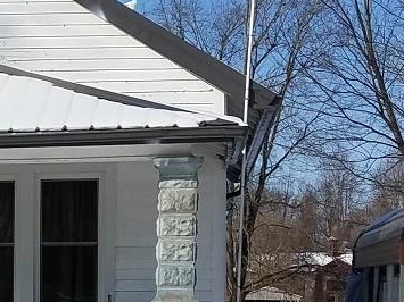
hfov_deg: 22.3
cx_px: -166
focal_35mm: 75
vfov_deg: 19.4
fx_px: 875
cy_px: 246
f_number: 1.7
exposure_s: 1/4128
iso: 40
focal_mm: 4.2
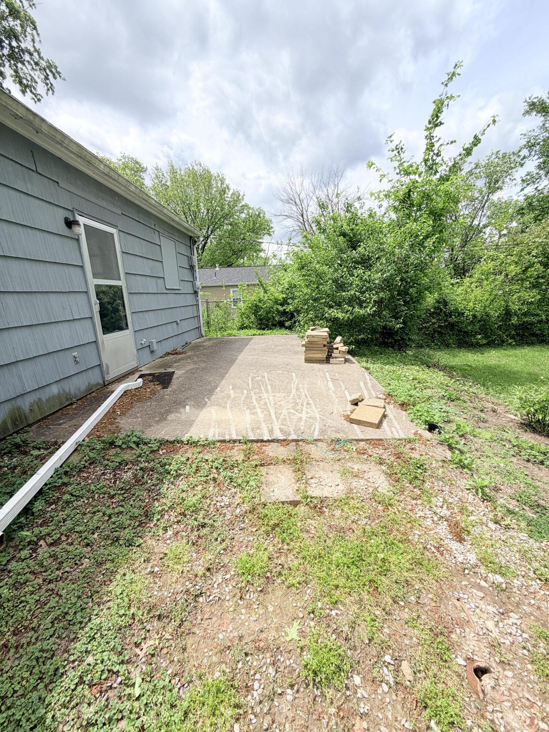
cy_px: 366
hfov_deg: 85.7
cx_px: 274
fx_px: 296
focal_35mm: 14
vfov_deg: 102.1
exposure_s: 1/914
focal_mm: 2.22
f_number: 2.2
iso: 20
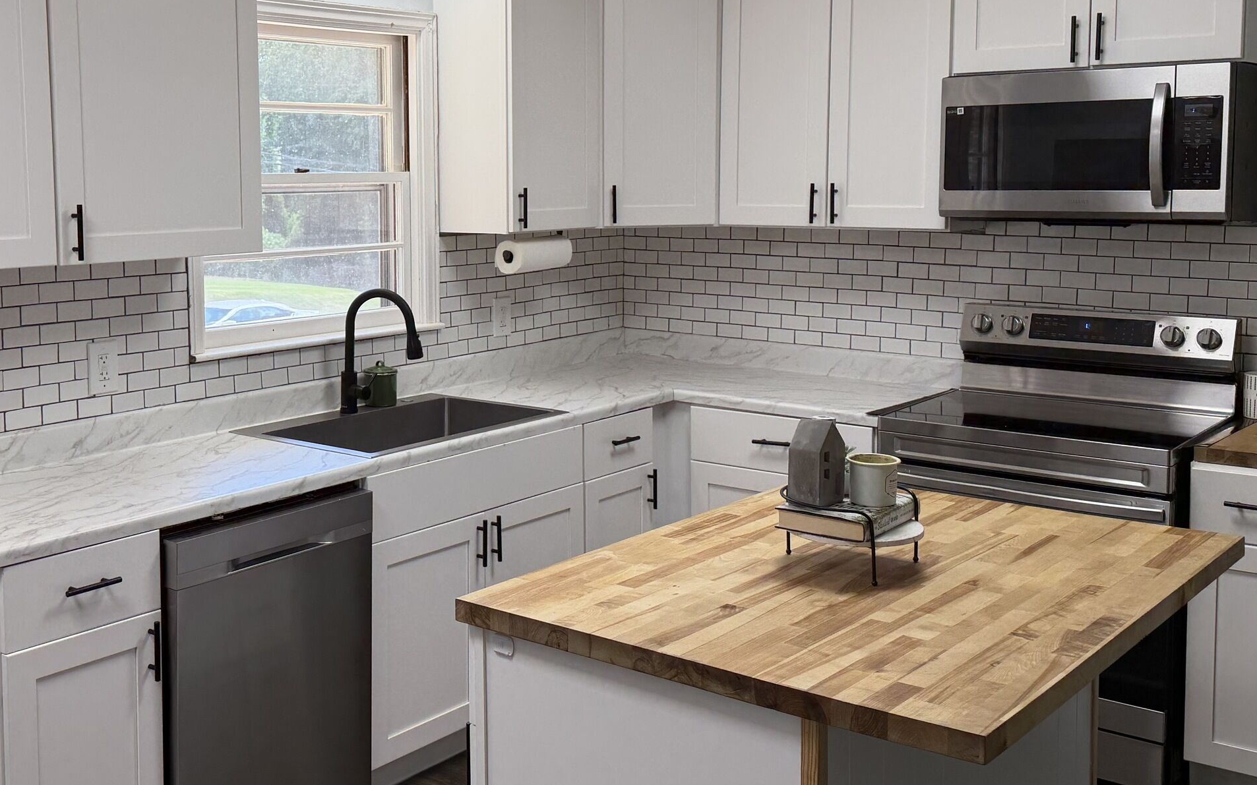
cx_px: 439
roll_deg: +1.1
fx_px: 1404
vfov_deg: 31.1
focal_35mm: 41
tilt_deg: -6.1
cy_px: 288
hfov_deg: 47.6
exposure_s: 1/188
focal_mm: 6.76
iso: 100
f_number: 1.78
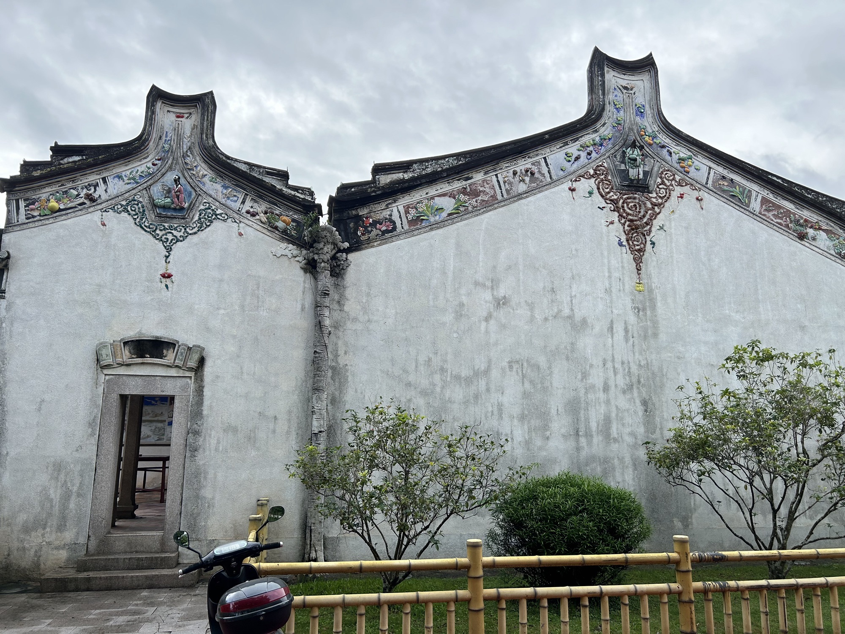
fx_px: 635
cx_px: 422
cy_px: 317
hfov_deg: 67.3
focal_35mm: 26
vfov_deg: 53.1
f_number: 1.5
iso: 50
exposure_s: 1/1449
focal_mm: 5.7
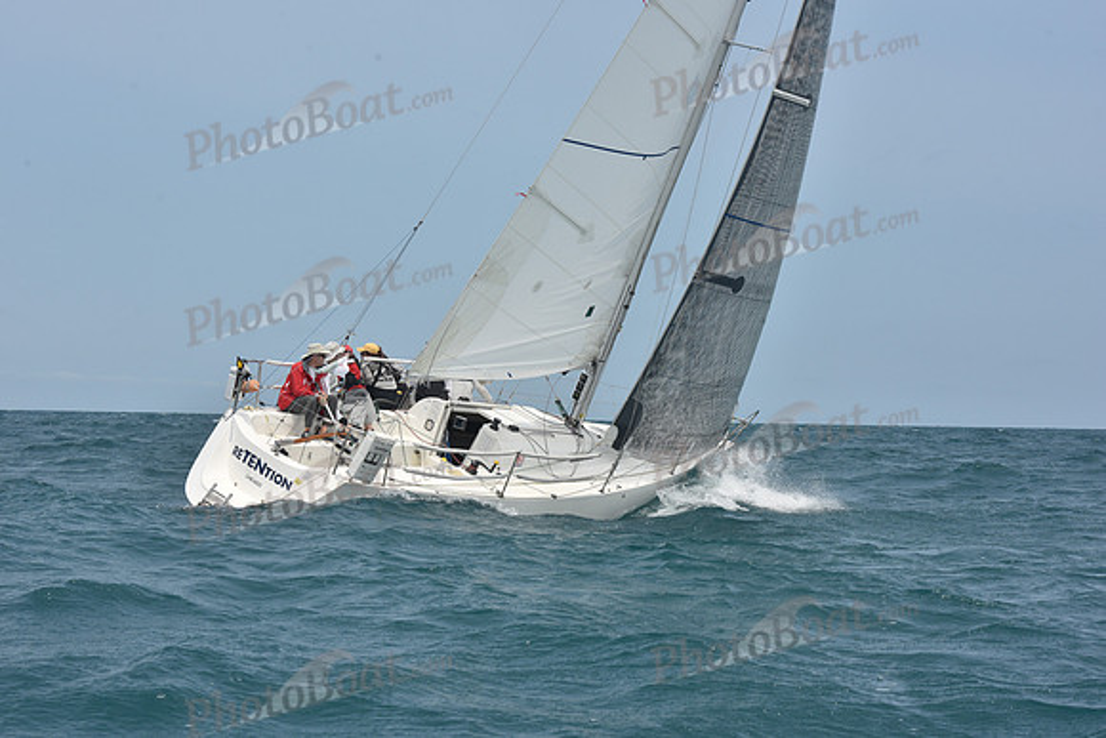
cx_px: 553
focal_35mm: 78
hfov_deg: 26.0
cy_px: 369
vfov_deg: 17.5
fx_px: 2397
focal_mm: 78
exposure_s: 1/800
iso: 250
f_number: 11
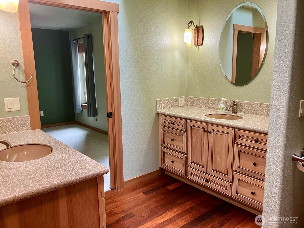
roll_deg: +1.4
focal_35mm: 28
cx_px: 152
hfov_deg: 63.4
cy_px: 114
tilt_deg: -11.0
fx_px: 246
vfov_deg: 49.7
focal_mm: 3.99
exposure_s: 1/60
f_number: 1.8
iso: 160
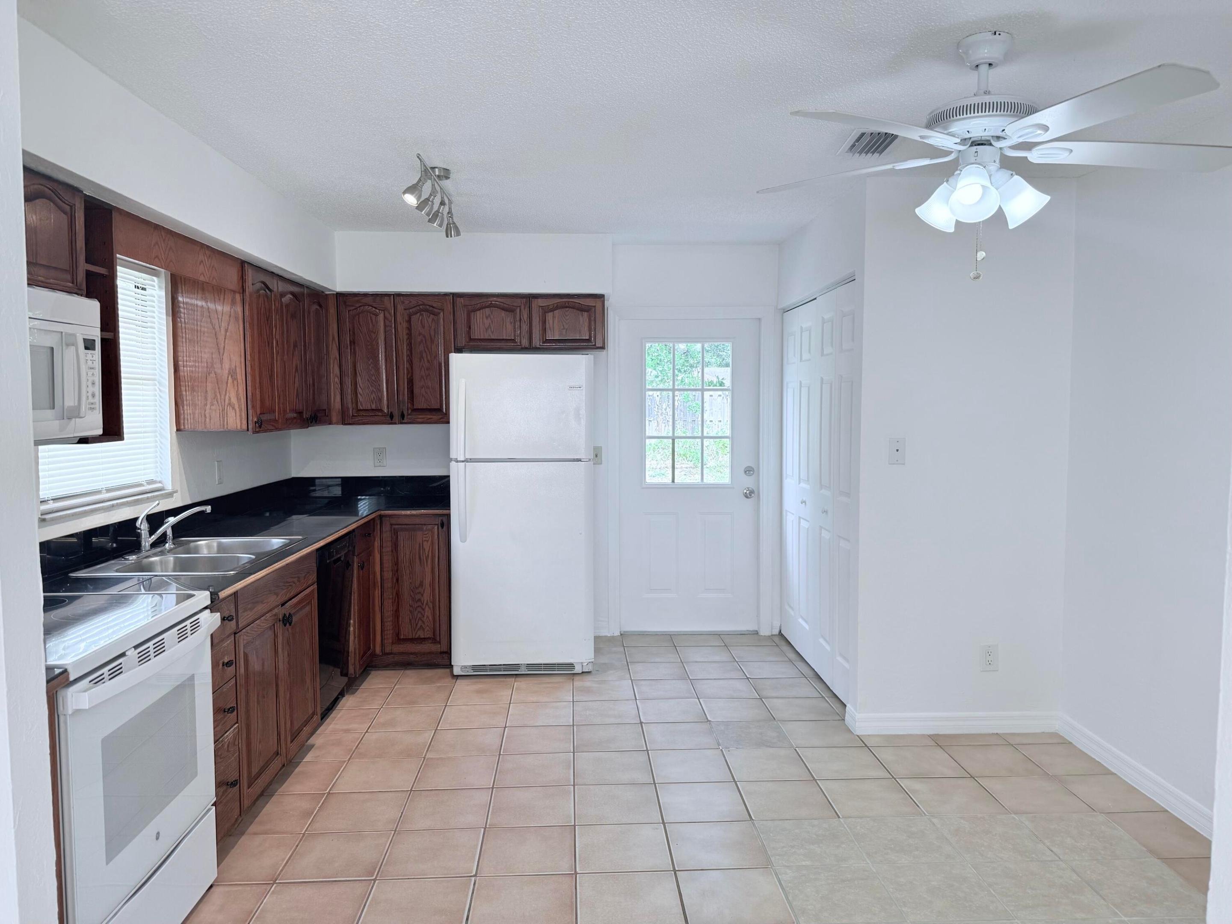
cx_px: 616
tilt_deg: -2.7
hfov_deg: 71.6
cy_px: 462
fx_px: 854
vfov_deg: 56.8
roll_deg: +0.0
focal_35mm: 24
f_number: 1.78
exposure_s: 1/326
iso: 100
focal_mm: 6.76
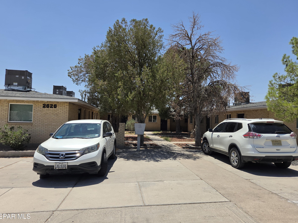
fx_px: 207
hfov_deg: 71.6
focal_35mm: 24
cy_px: 111
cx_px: 148
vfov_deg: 56.8
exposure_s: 1/5259
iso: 80
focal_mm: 5.4
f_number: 1.8
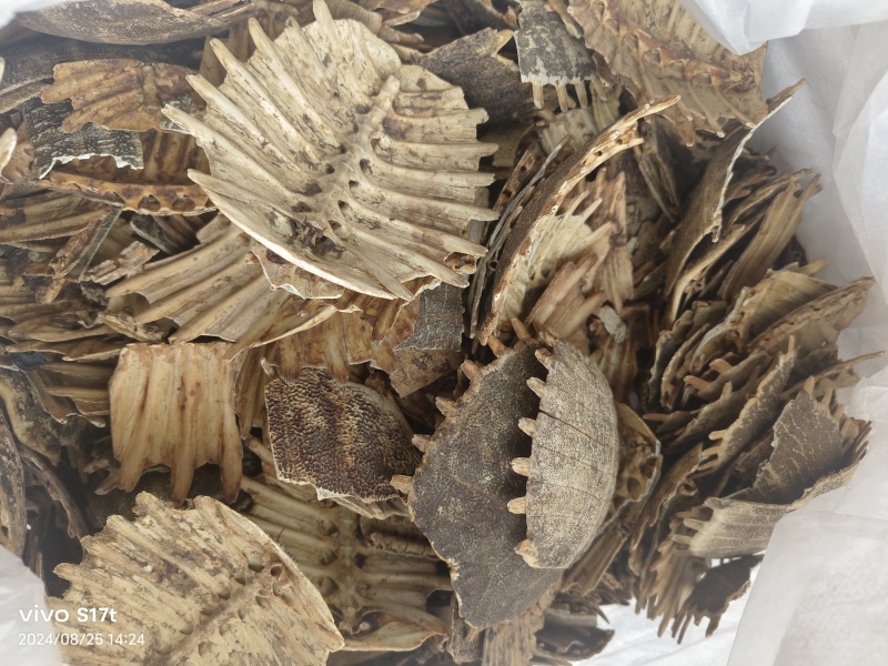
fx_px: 590
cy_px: 333
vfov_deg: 58.9
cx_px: 444
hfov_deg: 73.9
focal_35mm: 23
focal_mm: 5.5
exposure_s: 1/111
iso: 50
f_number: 1.88
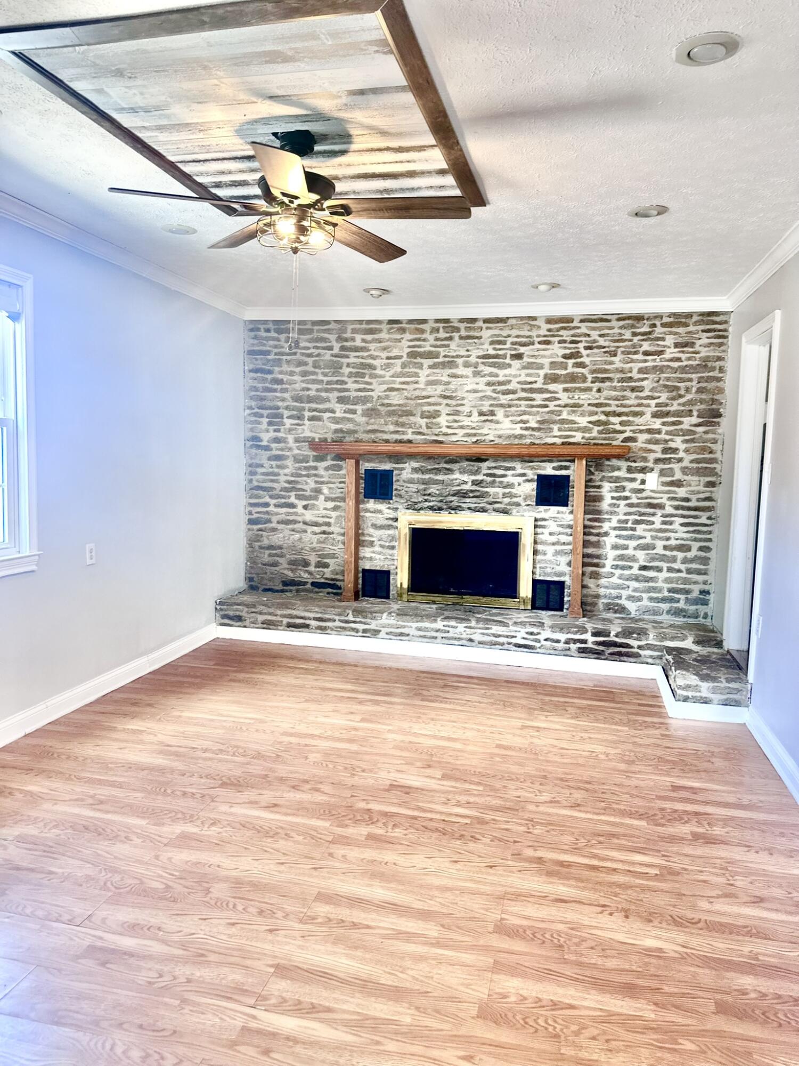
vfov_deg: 71.6
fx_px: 739
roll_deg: -2.1
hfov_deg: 56.8
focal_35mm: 24
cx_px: 400
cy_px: 533
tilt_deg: -5.8
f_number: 1.78
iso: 125
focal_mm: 6.86
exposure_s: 1/60
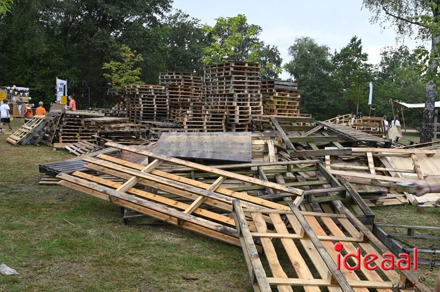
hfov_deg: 54.5
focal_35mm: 35
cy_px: 146
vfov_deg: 37.8
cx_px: 220
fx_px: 427
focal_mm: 35
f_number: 7.1
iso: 200
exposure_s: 1/200
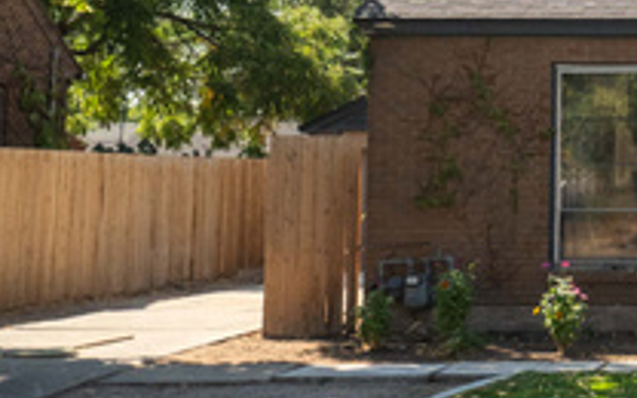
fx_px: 2014
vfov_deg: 11.2
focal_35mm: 116
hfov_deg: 16.4
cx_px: 963
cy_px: 22
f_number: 5.6
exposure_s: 1/4000
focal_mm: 35
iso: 640
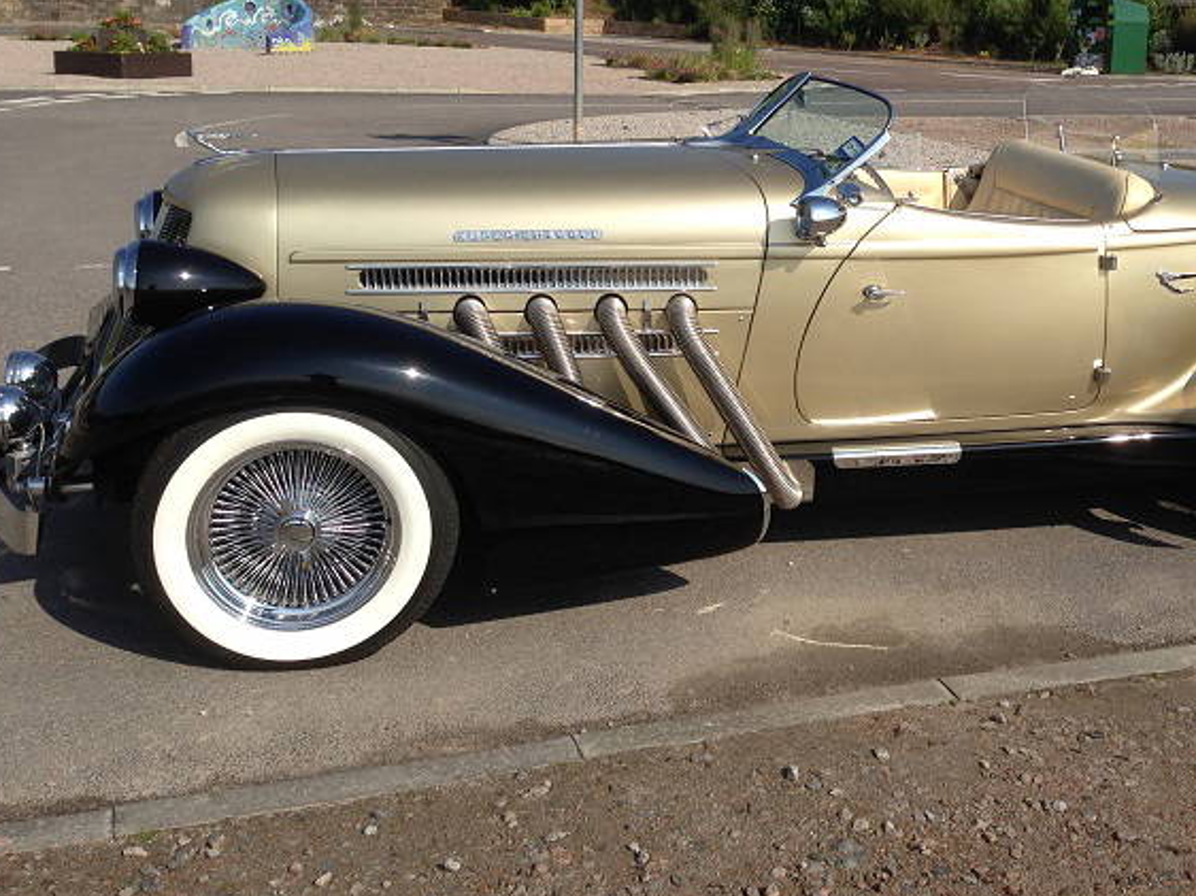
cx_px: 821
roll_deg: -2.1
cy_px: 281
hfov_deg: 39.8
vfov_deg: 30.6
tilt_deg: -10.7
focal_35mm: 47
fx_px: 1623
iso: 50
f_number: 2.4
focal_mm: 4.12
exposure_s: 1/1869
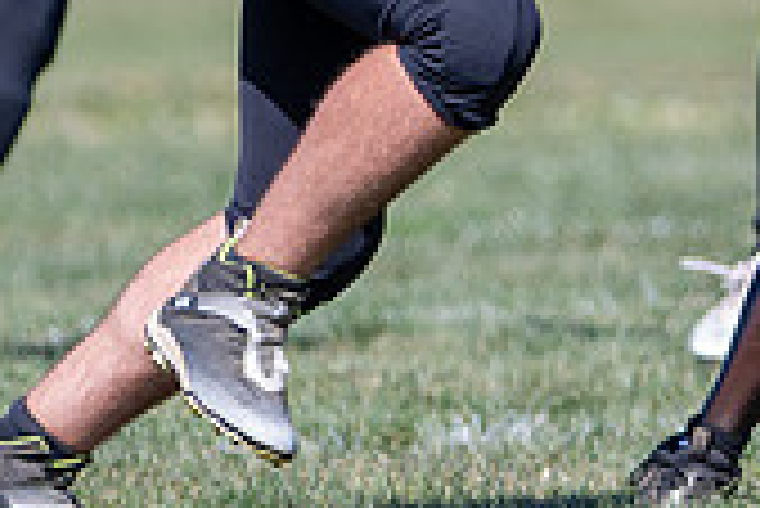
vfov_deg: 0.8
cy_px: 21
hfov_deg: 1.2
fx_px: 36975
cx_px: 1179
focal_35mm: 1750
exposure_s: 1/1600
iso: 160
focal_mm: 300
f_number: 2.8
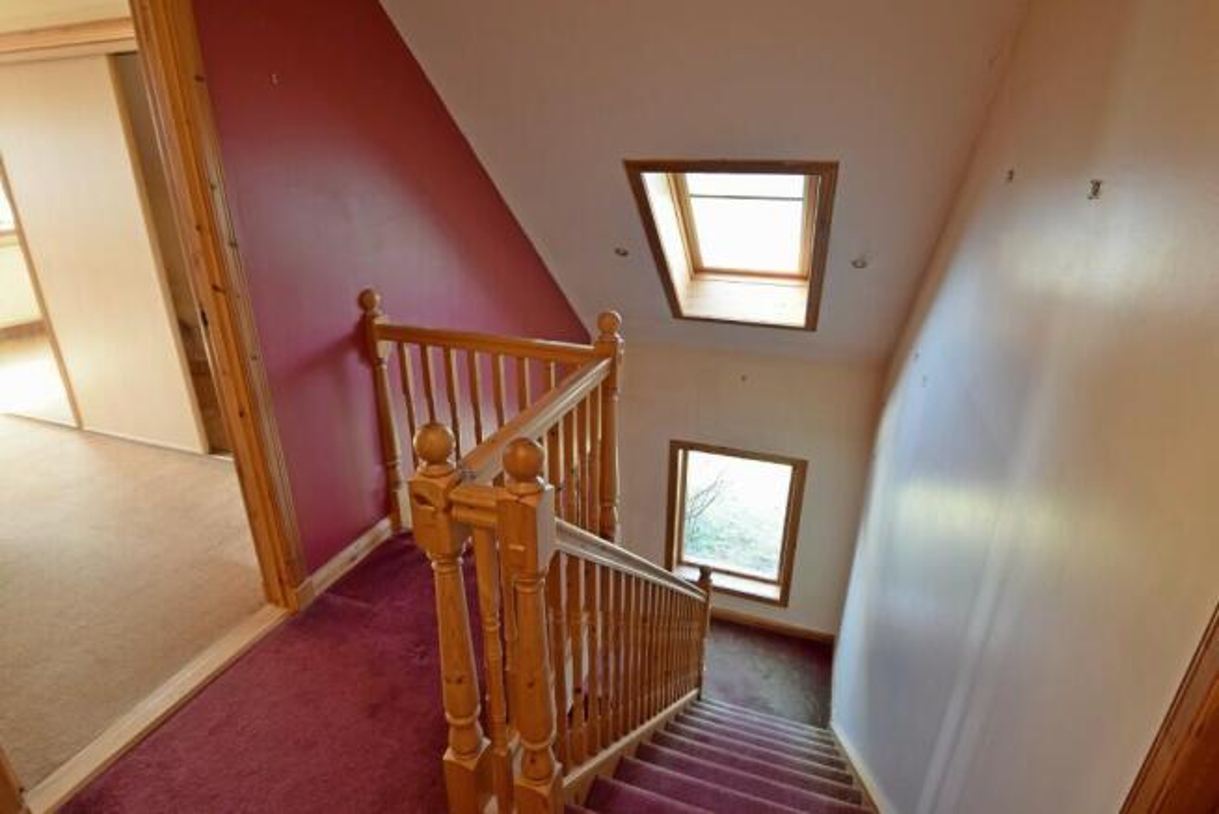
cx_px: 610
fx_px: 584
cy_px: 407
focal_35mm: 17
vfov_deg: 69.7
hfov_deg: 92.4
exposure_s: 1/15
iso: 200
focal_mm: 11.5
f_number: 4.5
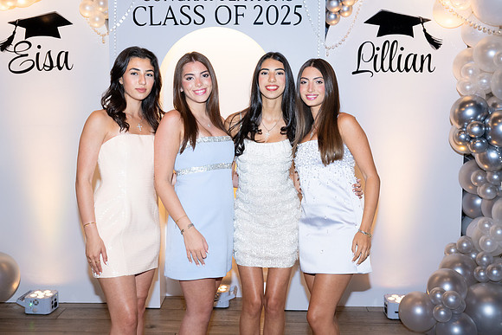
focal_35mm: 40
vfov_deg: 33.4
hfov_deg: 48.4
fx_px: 558
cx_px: 251
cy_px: 168
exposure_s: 1/80
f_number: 5.6
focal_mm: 40
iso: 1000
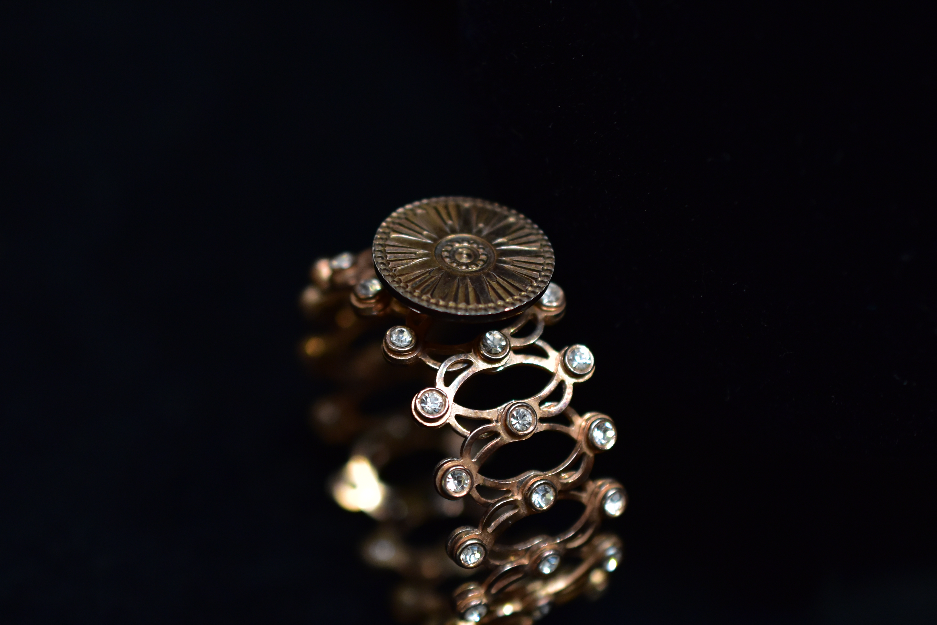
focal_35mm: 85
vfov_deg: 16.1
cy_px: 360
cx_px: 436
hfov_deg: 23.9
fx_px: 2212
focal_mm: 40
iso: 800
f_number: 3.2
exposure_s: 1/80
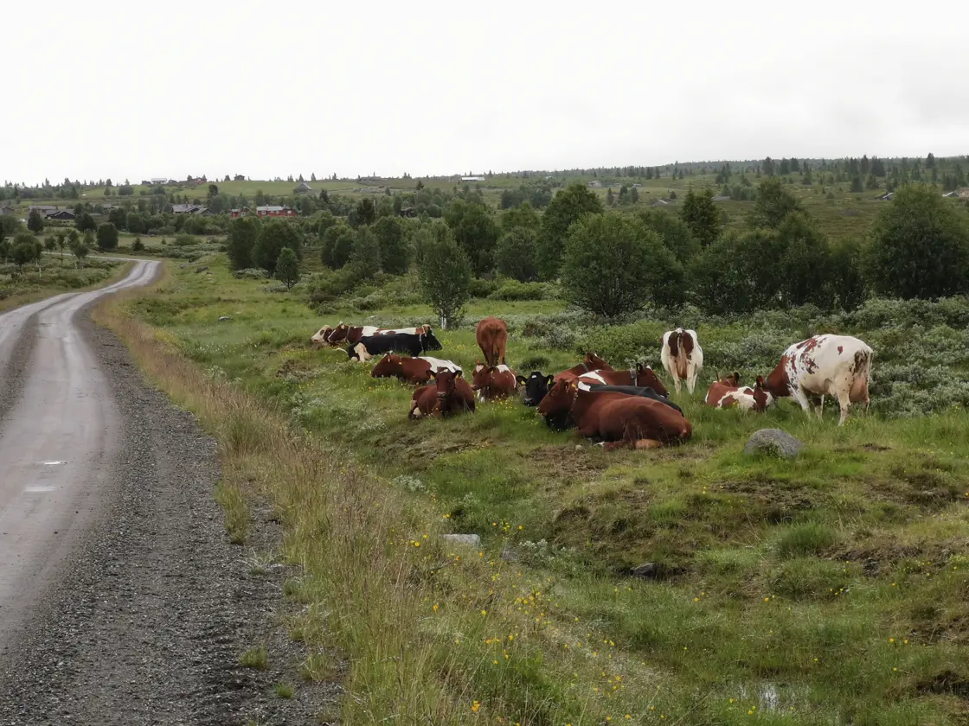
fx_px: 2575
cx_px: 484
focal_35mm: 92
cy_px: 363
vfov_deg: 16.1
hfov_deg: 21.3
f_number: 2.4
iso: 50
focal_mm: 7.48
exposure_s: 1/489
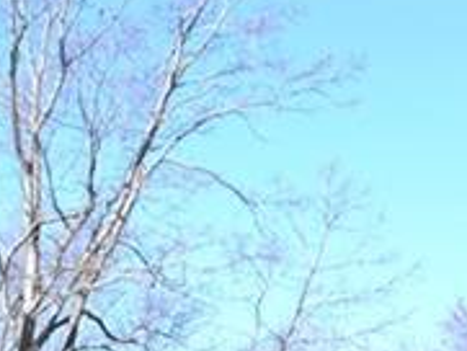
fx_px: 1984
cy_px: 844
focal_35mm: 147
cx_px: -330
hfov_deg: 12.4
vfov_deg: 9.1
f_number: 6.3
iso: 100
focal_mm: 18
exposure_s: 1/100
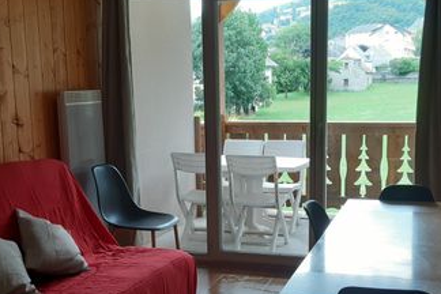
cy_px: 203
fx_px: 612
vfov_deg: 26.8
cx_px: 265
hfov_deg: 39.4
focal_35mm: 50
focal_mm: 3.92
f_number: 1.7
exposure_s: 1/50
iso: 50
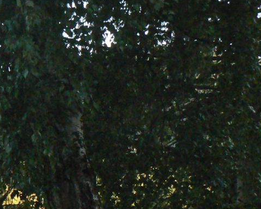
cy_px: 188
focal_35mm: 106
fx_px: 819
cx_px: -75
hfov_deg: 17.1
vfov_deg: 14.4
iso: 400
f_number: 7.1
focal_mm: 6
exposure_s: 1/160
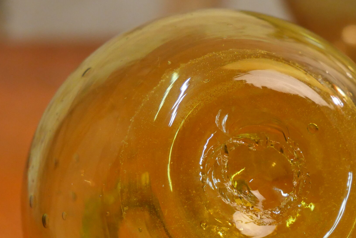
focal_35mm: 200
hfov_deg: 10.3
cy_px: 119
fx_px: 1978
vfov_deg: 6.9
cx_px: 196
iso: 1600
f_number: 5.6
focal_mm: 60
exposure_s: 1/40
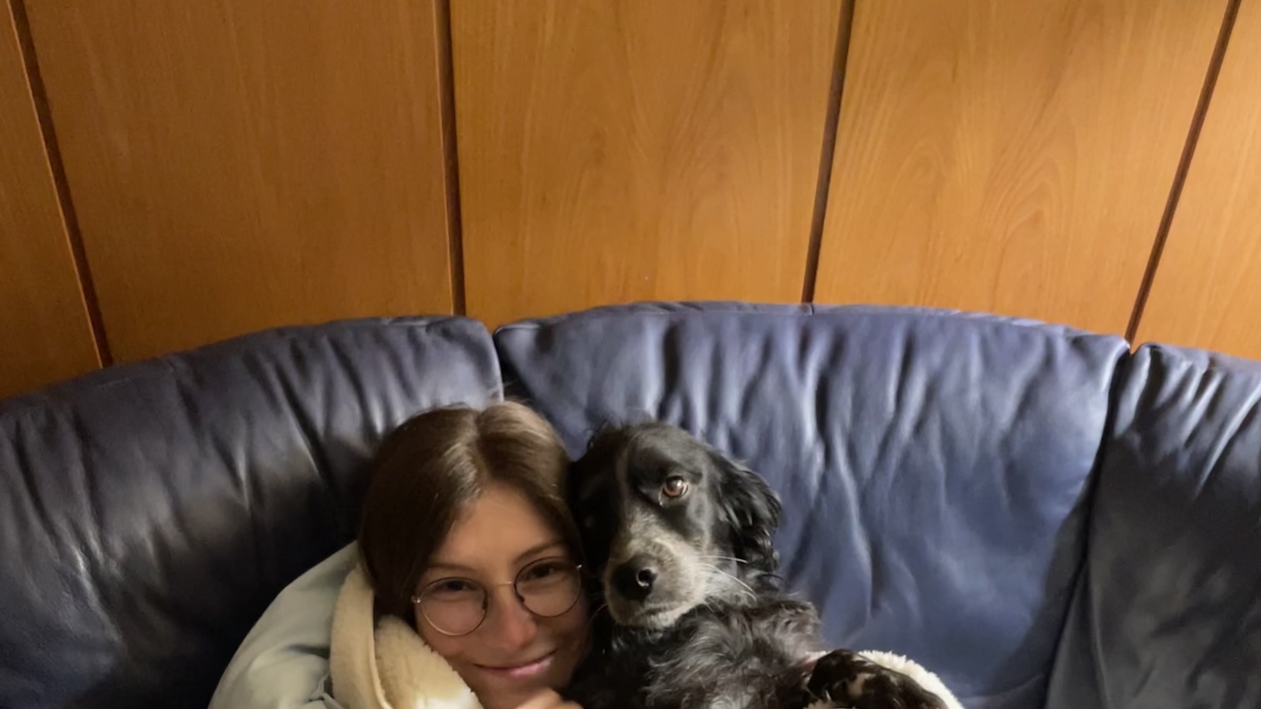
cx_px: 627
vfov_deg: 27.5
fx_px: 1271
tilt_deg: -47.3
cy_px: 844
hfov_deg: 52.8
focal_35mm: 38
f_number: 1.6
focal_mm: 4.2
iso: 640
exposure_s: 1/25
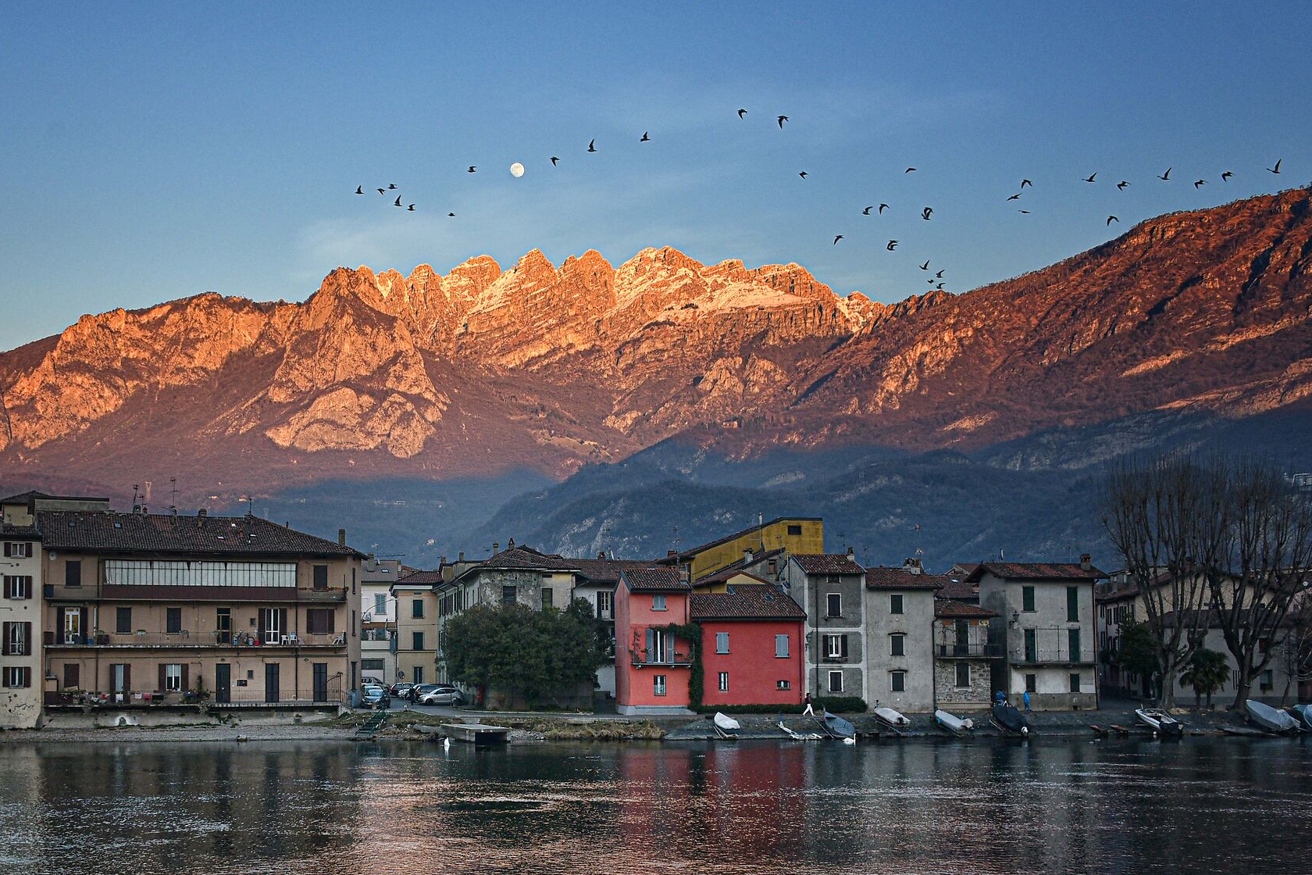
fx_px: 1458
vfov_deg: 33.1
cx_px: 468
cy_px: 579
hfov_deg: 47.9
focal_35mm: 40
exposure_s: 1/200
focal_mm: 28
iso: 360
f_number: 8
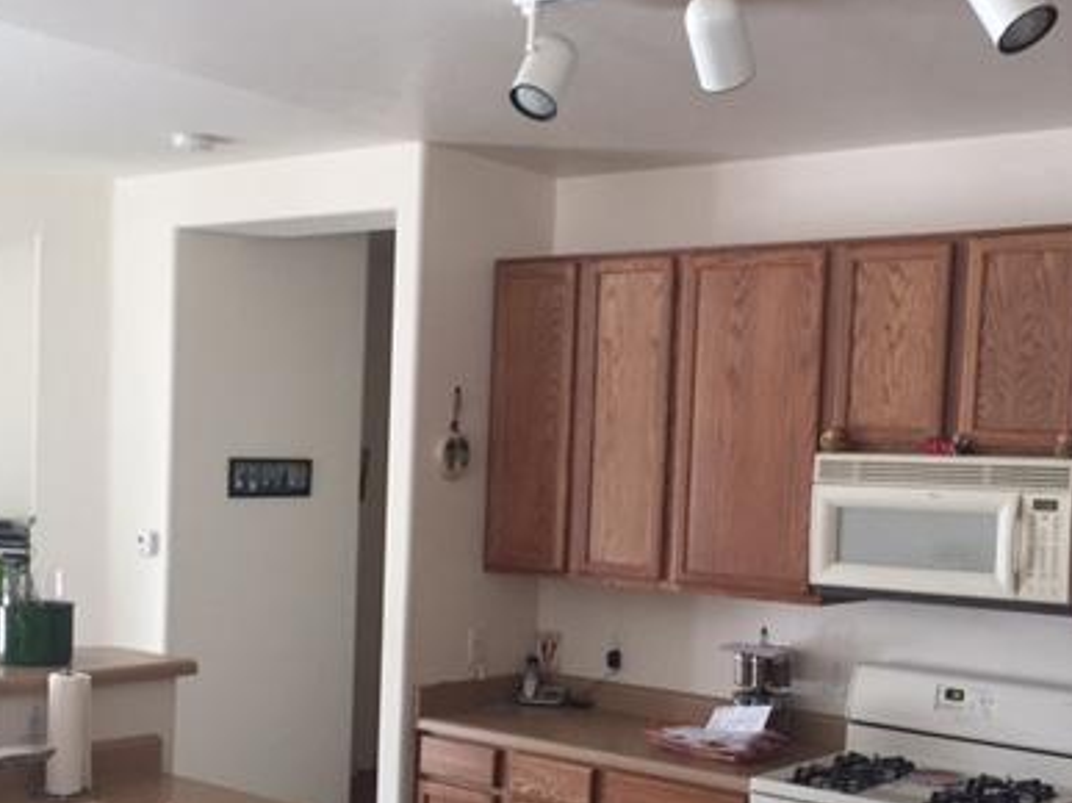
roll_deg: -3.9
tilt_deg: -1.4
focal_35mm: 48
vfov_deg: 30.0
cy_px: 551
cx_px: 601
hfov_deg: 39.6
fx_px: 1486
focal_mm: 4.15
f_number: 2.2
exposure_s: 1/30
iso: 125
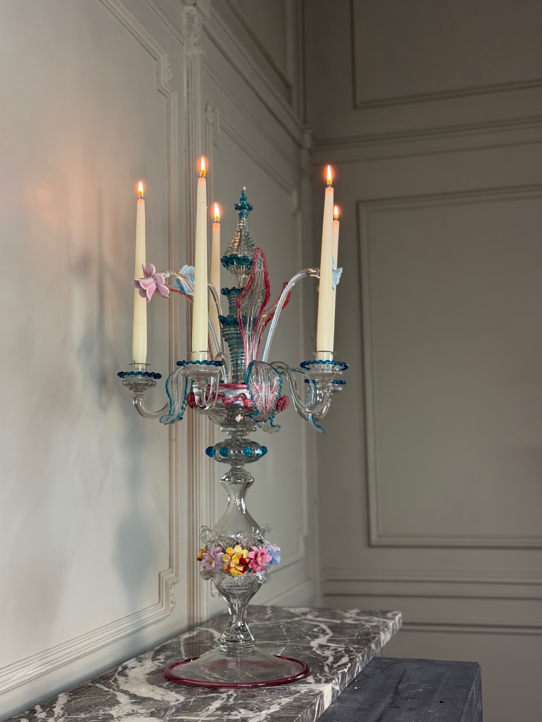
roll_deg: +1.9
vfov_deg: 39.7
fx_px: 1002
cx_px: 271
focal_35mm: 48
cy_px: 361
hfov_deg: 30.3
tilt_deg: +5.5
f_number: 1.78
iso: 200
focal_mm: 6.76
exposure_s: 1/100
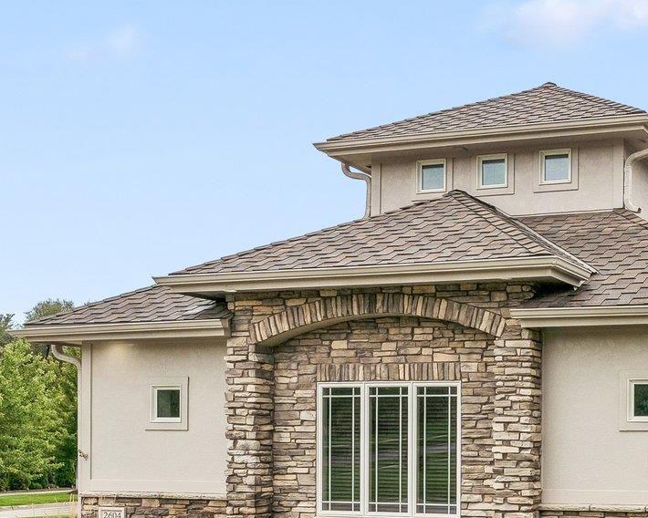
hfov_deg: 34.1
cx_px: 686
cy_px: 354
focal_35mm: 48
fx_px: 929
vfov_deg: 30.9
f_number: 8
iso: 200
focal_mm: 17.9
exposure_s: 1/250
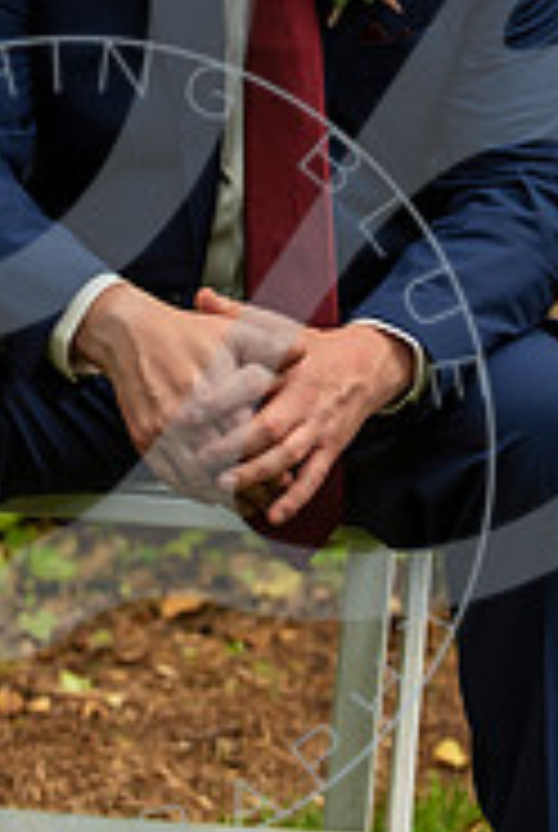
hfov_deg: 8.1
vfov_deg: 12.0
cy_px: 112
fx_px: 3937
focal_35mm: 170
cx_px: 279
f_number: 2.8
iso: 640
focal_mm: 70
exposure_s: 1/640
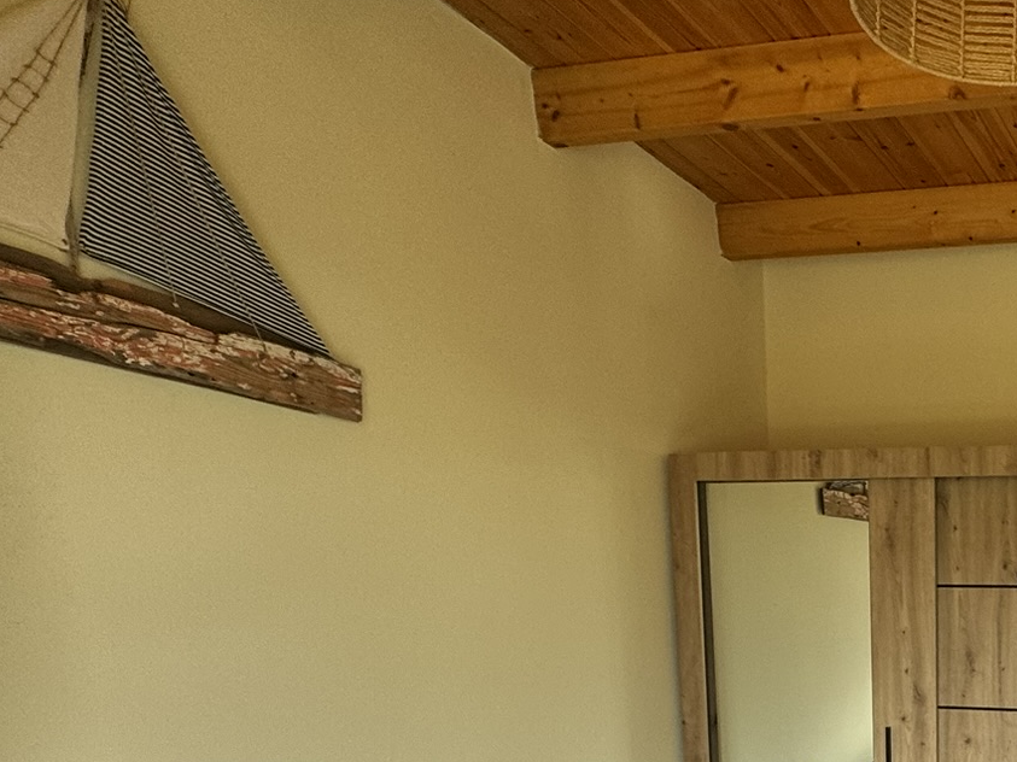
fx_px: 999
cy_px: 773
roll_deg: -1.2
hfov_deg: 44.6
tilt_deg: -8.5
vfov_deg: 37.1
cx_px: 1050
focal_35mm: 34
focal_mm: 2.22
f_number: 2.2
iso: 100
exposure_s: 1/99
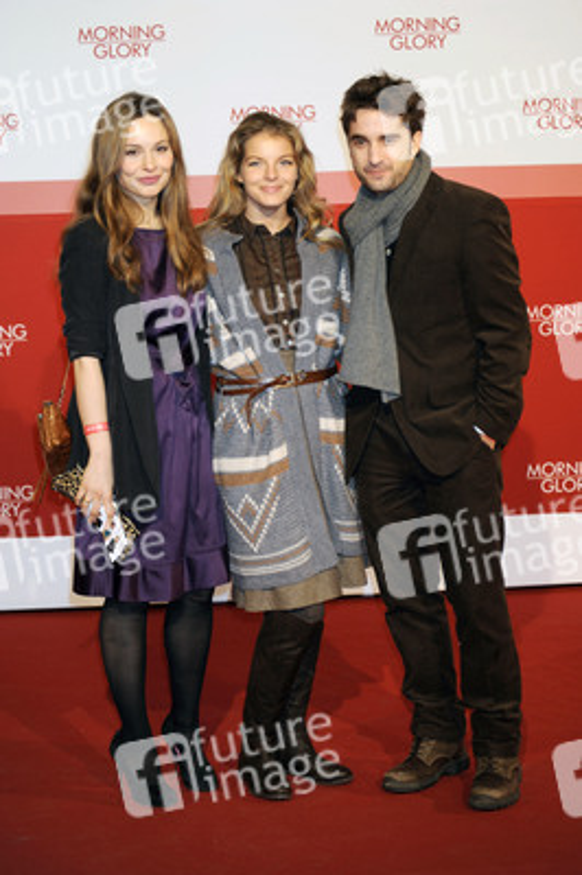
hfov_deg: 19.4
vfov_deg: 28.9
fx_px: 1700
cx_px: 291
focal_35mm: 70
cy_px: 438
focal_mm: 70
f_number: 4
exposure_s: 1/160
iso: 640
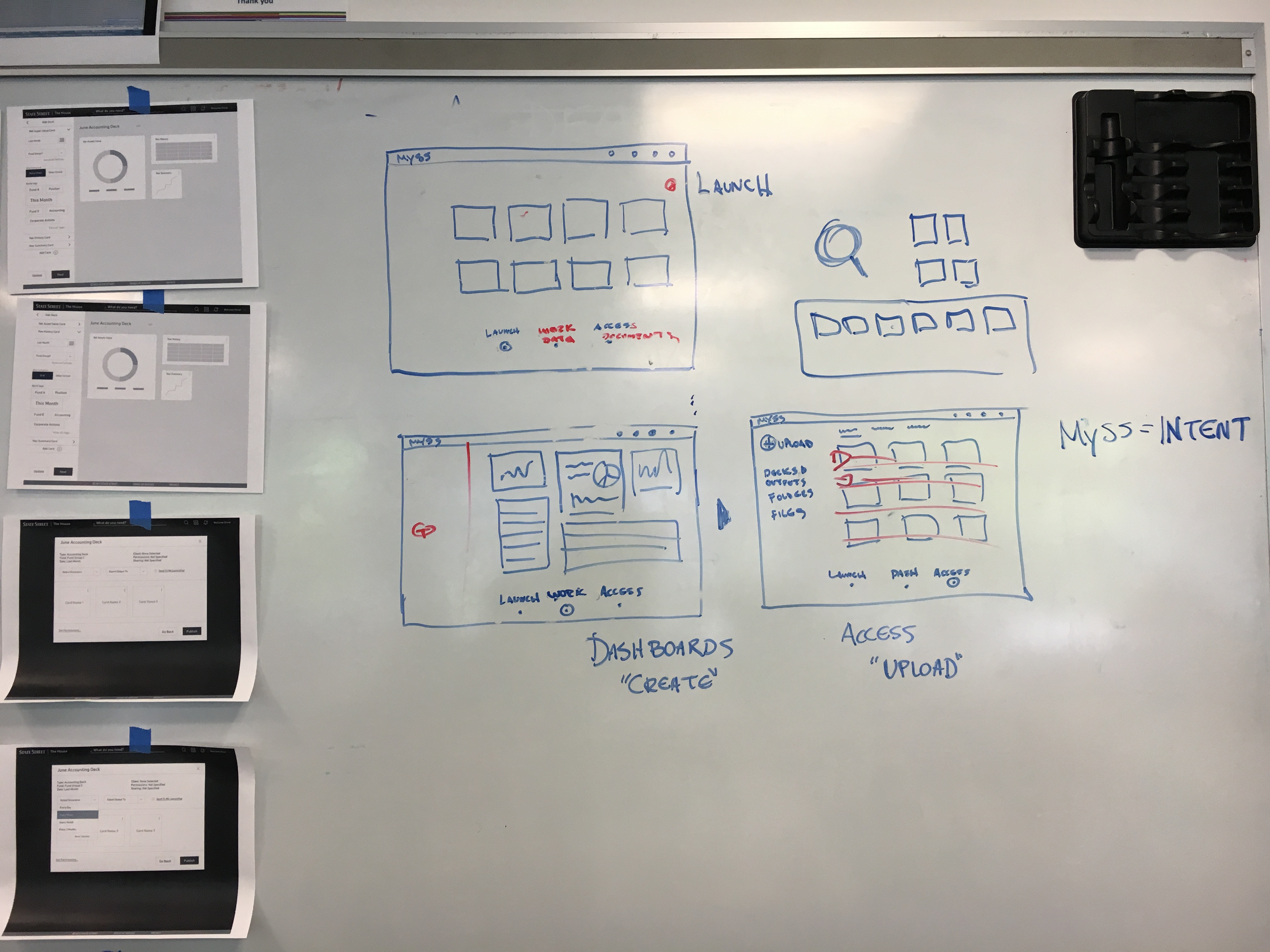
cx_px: 635
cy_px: 476
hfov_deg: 61.7
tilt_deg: +1.3
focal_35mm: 29
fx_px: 1064
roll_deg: +1.4
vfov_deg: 48.2
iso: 32
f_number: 2.2
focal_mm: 4.15
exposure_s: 1/30
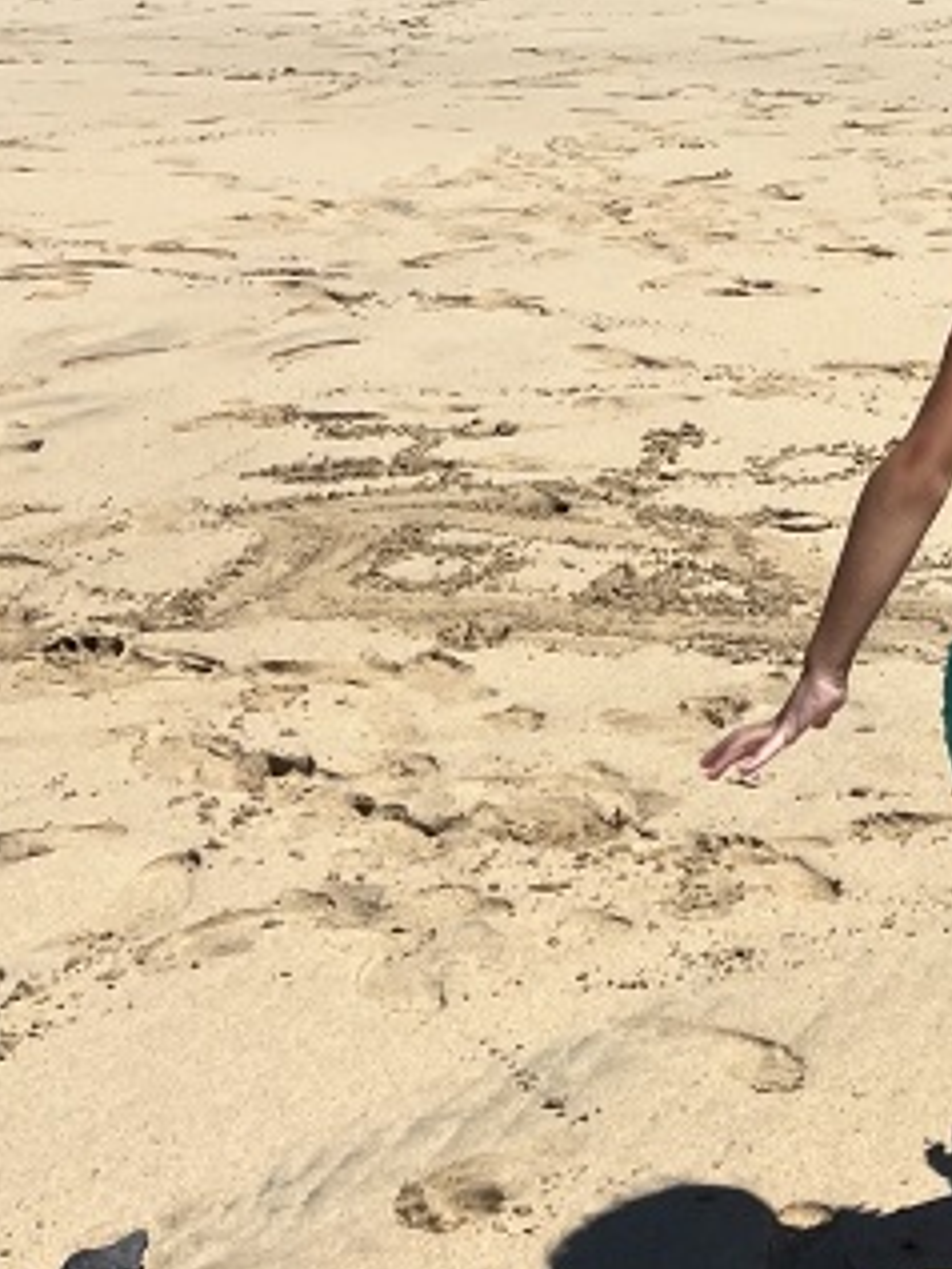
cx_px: 1244
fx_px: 3078
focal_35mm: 84
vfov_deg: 21.7
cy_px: -220
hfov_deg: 16.6
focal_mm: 5.7
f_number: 1.5
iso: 50
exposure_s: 1/9434
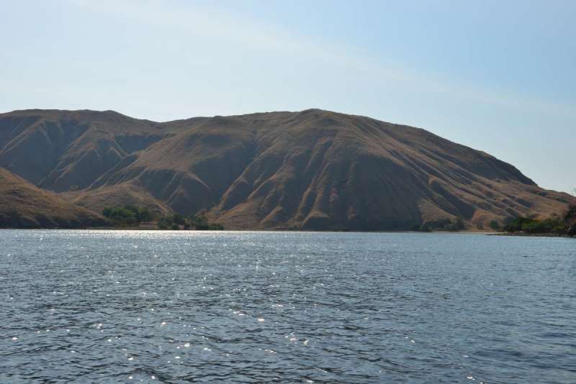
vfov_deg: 33.4
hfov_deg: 48.4
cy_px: 192
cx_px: 288
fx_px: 640
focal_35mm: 40
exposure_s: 1/640
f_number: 13
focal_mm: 40
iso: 250
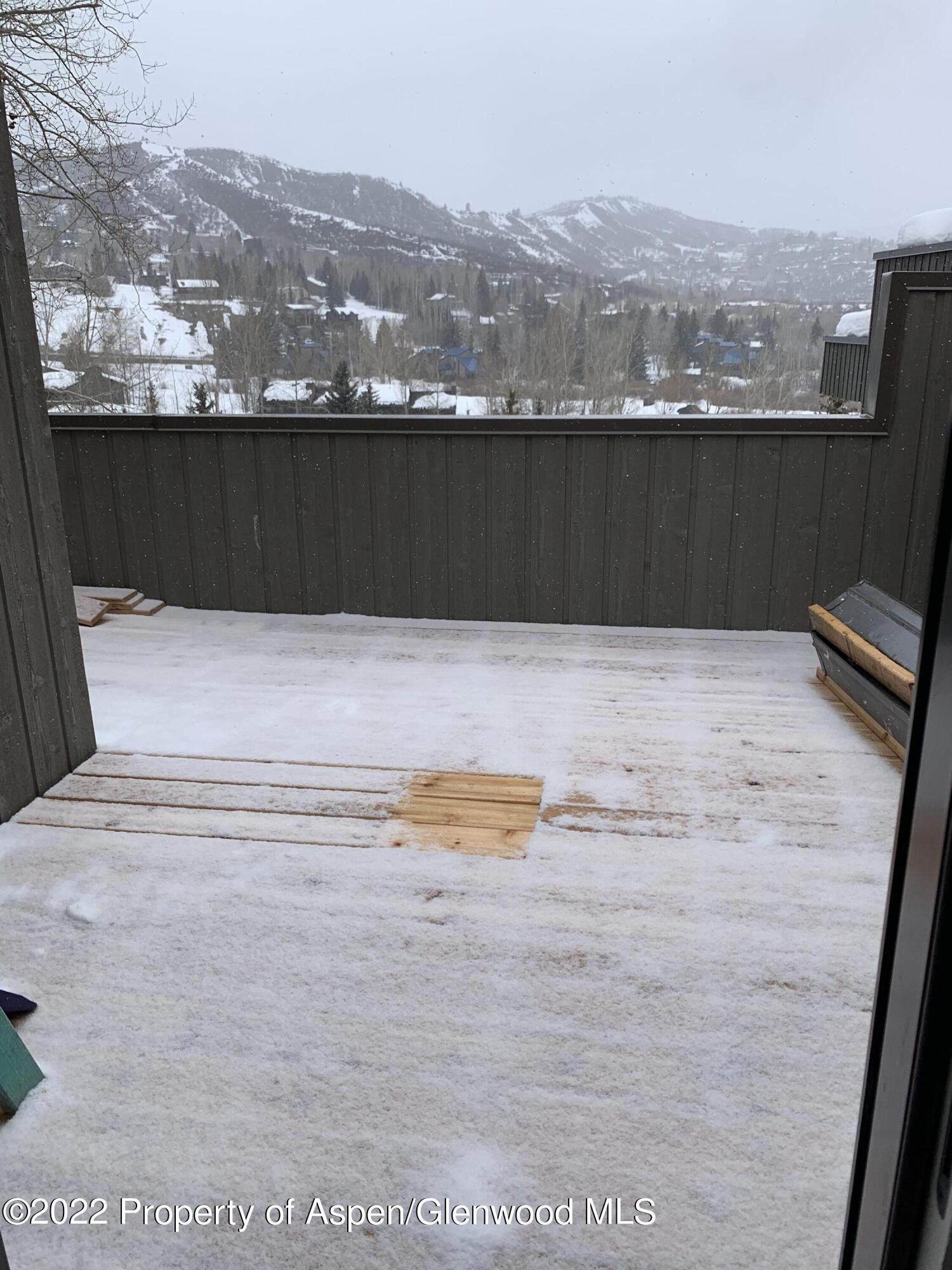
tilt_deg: -17.0
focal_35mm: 26
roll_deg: +1.1
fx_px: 953
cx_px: 476
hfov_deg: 53.1
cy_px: 635
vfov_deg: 67.3
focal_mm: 4.25
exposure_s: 1/1111
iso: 25
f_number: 1.8
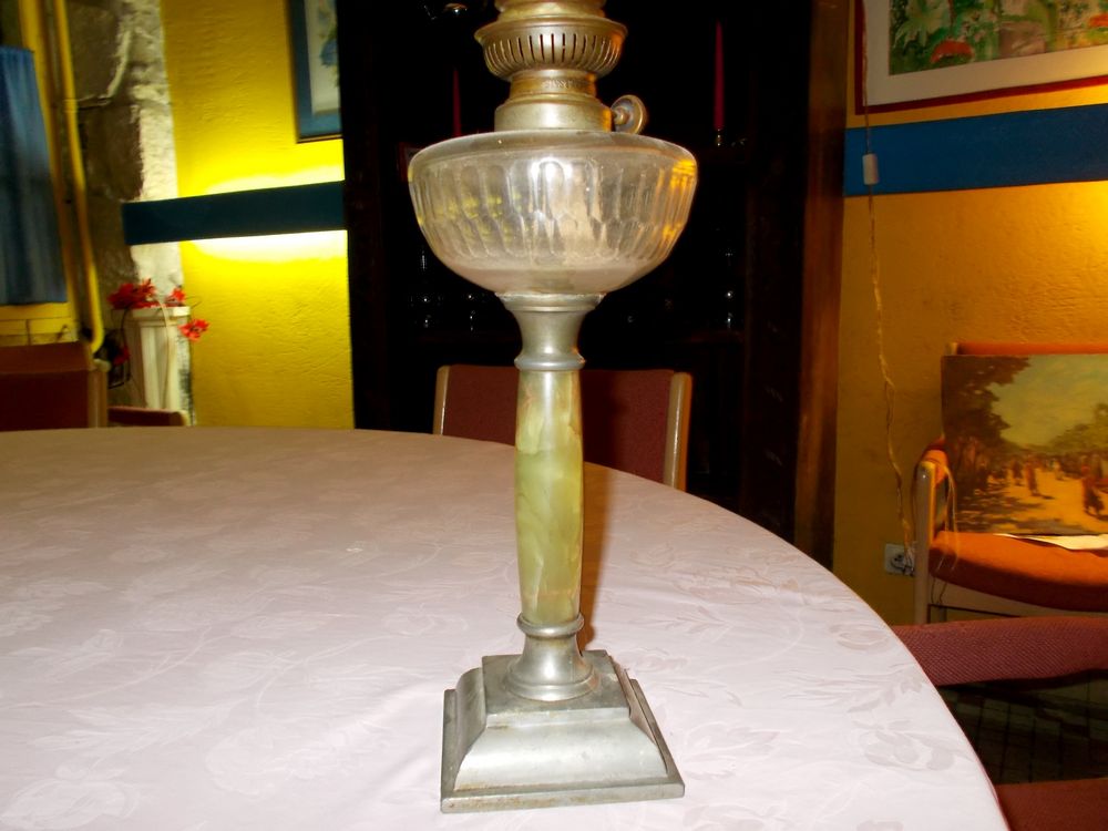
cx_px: 554
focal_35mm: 30
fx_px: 960
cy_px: 416
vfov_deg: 46.8
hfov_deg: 60.0
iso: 200
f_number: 3.4
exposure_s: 1/25
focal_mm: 5.3
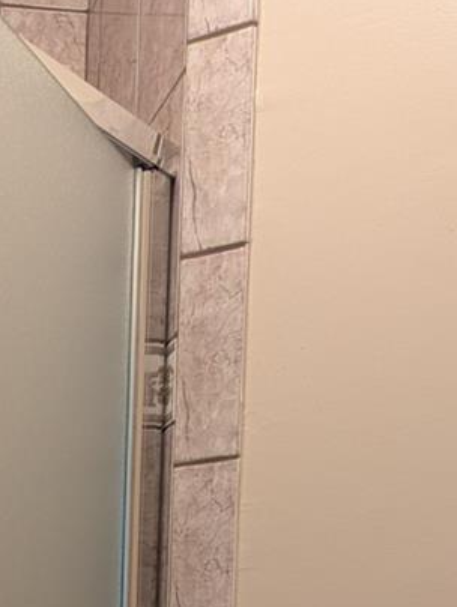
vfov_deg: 17.7
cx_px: -77
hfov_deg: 16.0
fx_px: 1563
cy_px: 1093
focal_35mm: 89
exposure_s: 1/24
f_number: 1.85
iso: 111
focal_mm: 6.81
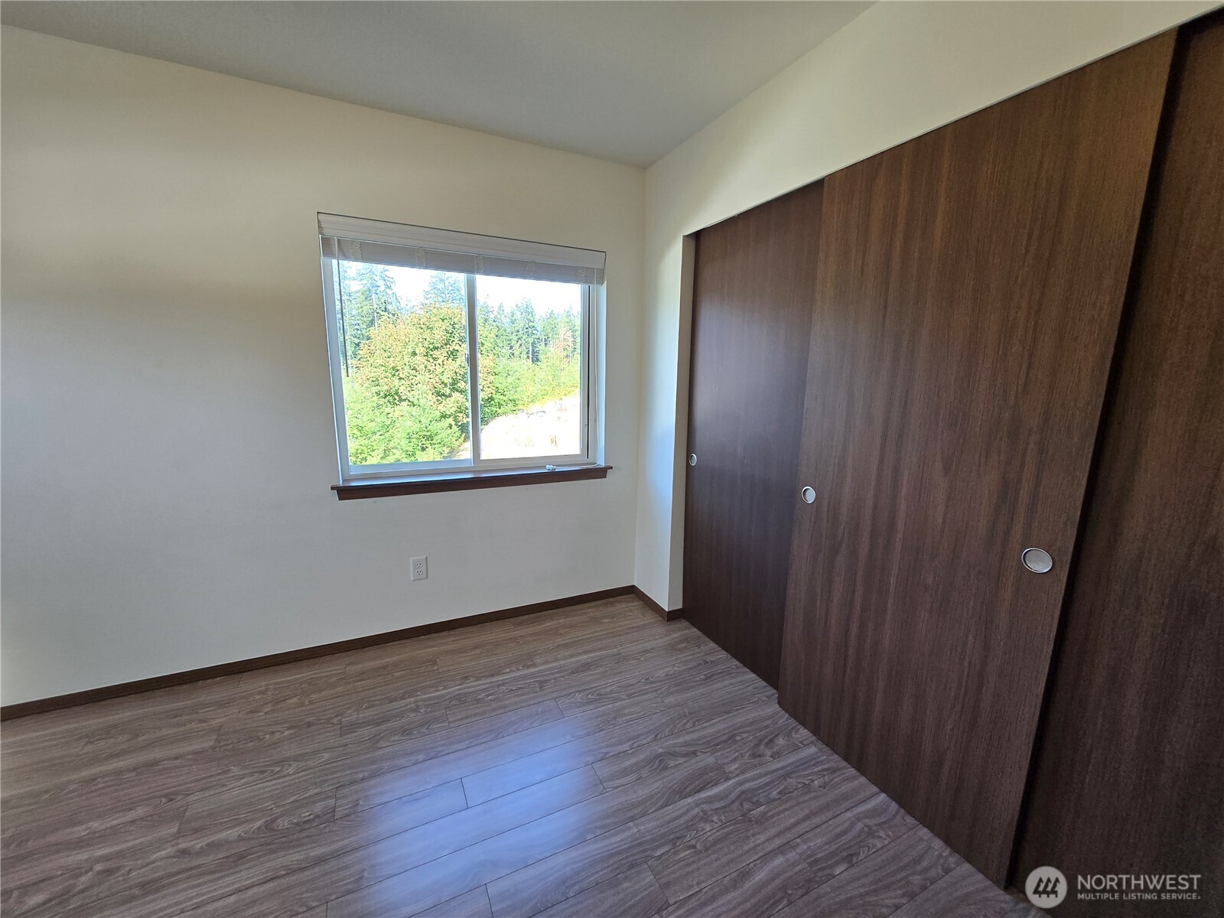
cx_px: 612
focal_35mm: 13
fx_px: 460
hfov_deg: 106.2
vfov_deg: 89.9
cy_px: 459
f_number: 2.2
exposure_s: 1/60
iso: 80
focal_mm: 1.7
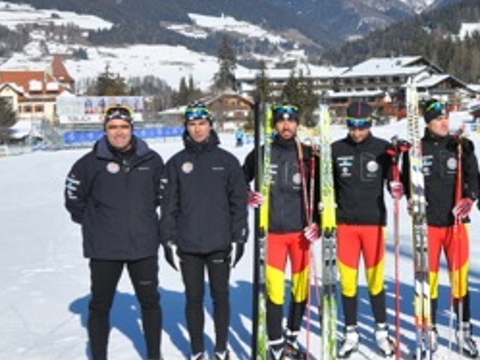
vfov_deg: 24.0
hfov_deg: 30.2
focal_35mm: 61
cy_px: 125
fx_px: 846
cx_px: 438
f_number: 10
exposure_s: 1/400
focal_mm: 22
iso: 200
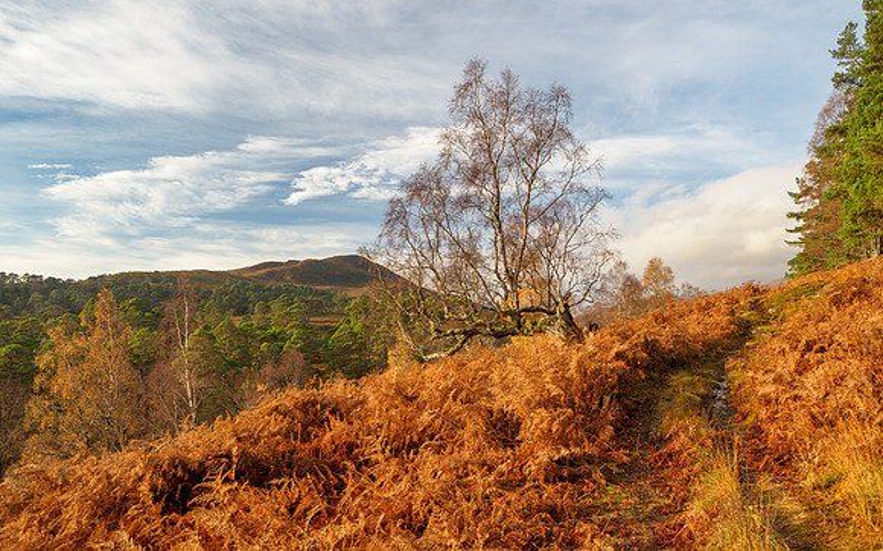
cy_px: 331
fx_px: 612
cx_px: 442
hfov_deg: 71.6
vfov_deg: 48.2
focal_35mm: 25
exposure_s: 1/80
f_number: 5.6
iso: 200
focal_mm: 12
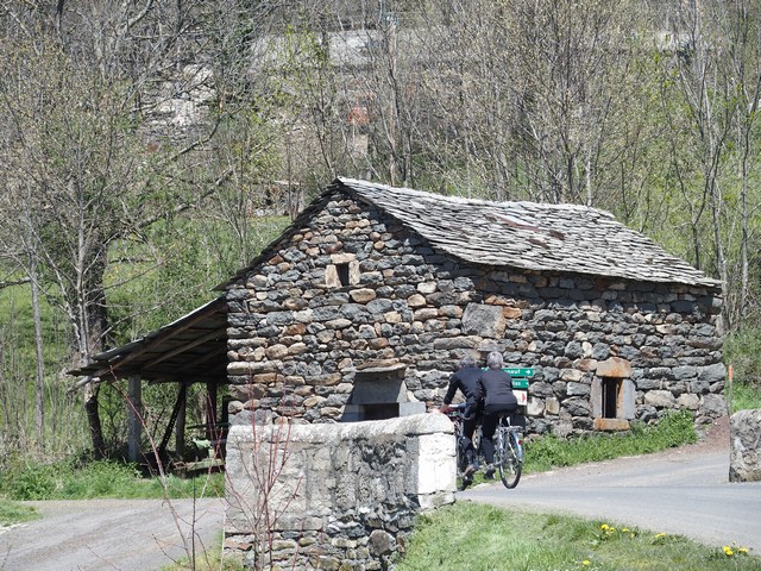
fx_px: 3298
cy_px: 286
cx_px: 380
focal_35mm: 150
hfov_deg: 13.2
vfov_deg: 9.9
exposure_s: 1/400
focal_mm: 31.8
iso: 100
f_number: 4
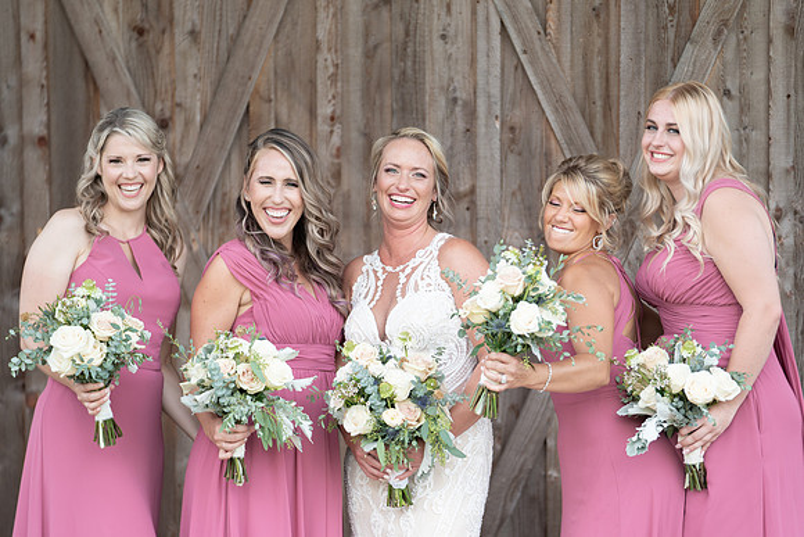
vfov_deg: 6.7
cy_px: 300
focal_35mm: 207
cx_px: 434
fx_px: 4616
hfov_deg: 10.0
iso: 125
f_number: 2.8
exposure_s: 1/250
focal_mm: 174
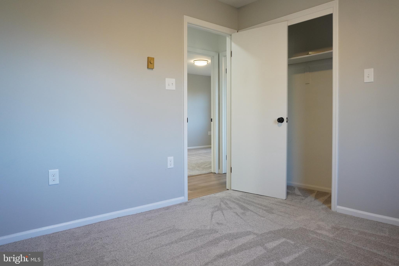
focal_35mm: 27
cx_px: 200
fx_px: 299
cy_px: 133
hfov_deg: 67.4
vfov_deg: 47.9
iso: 1250
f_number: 5
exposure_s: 1/100
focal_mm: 18
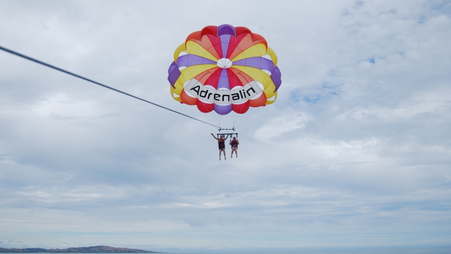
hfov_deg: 56.6
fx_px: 419
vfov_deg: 33.8
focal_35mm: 35
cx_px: 226
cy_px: 128
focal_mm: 22
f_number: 4.5
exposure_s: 1/1000
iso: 100
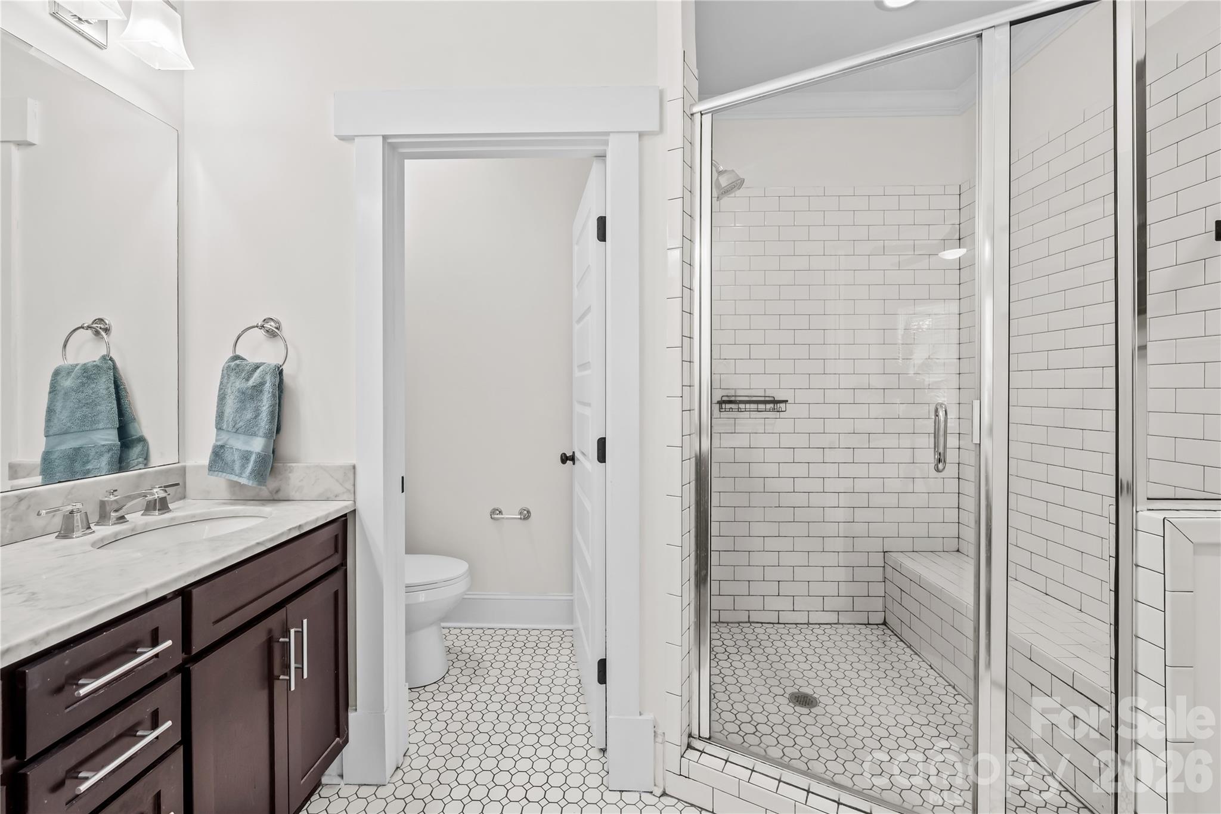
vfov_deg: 81.2
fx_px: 475
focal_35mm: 14
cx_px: 610
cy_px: 407
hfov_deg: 104.3
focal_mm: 14
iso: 800
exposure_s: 1/8
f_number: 8
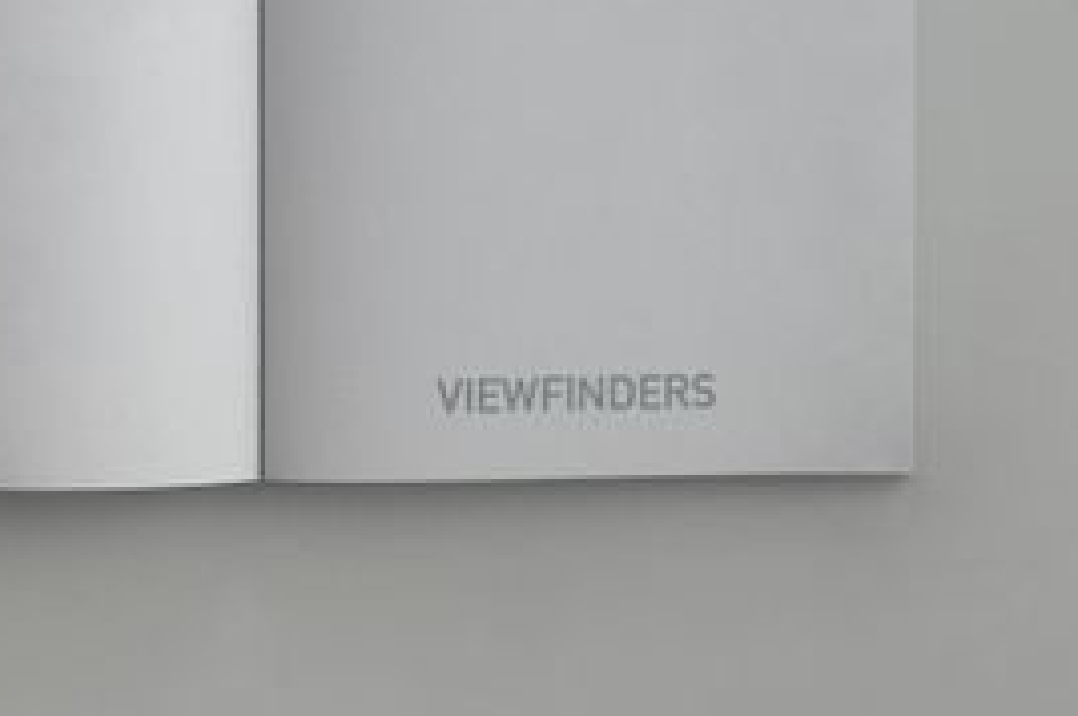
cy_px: 76
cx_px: 249
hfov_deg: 13.0
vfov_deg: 8.7
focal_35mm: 157
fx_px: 4696
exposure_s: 1/2.5
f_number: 11
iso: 64
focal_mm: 70
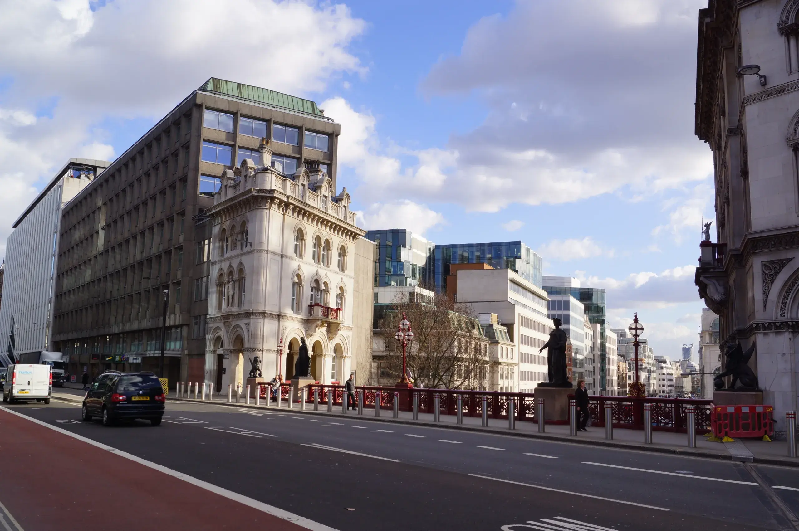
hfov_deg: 57.3
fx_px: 732
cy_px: 266
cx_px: 400
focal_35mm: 33
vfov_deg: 39.9
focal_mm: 22
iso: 100
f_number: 11
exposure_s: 1/100
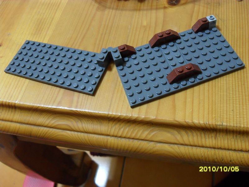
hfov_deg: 52.6
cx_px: 124
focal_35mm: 35
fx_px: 252
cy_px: 94
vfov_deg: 40.7
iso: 200
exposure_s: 1/8
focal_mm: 6.2
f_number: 2.8
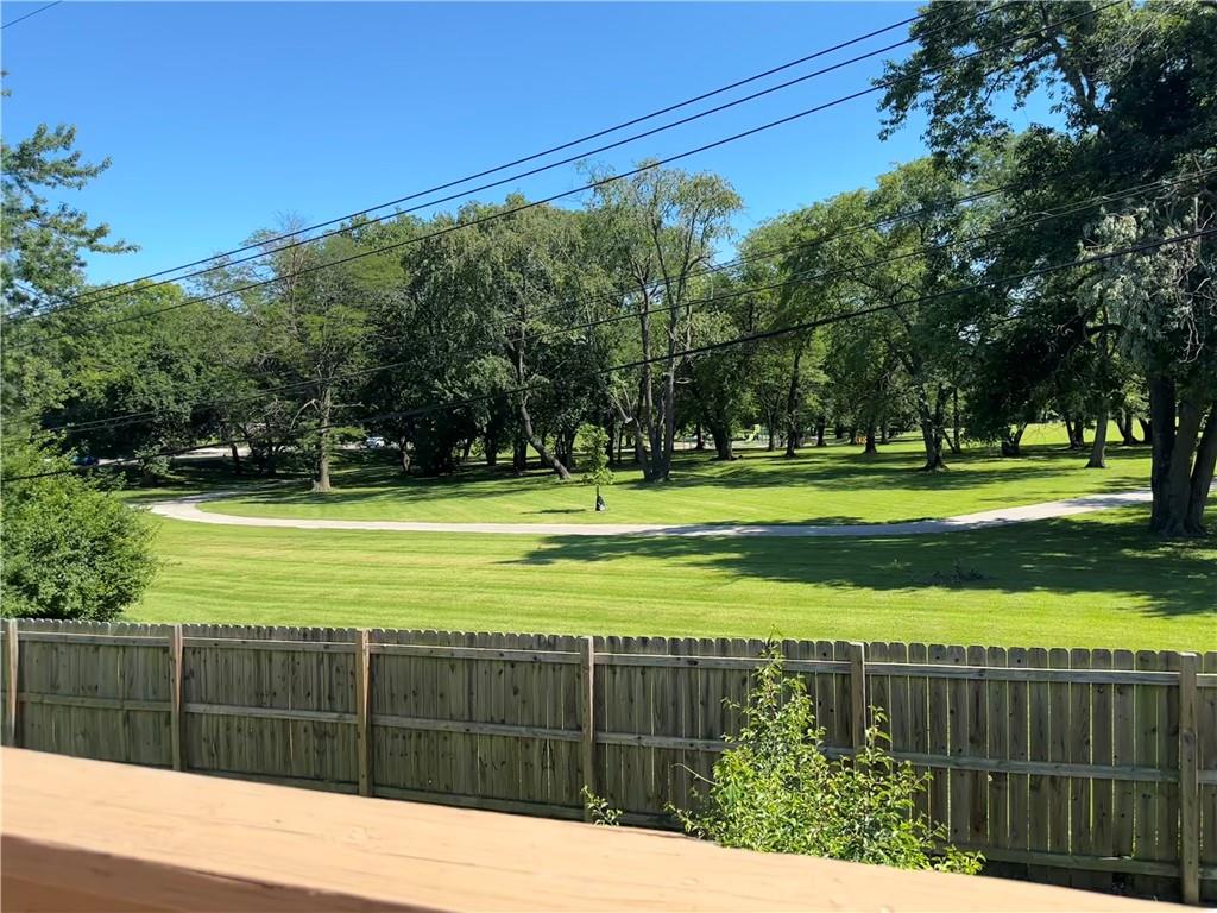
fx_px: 844
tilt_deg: +0.7
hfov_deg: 71.6
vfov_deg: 56.8
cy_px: 456
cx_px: 608
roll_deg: -0.7
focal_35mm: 24
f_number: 1.78
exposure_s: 1/2110
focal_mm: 6.86
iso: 80
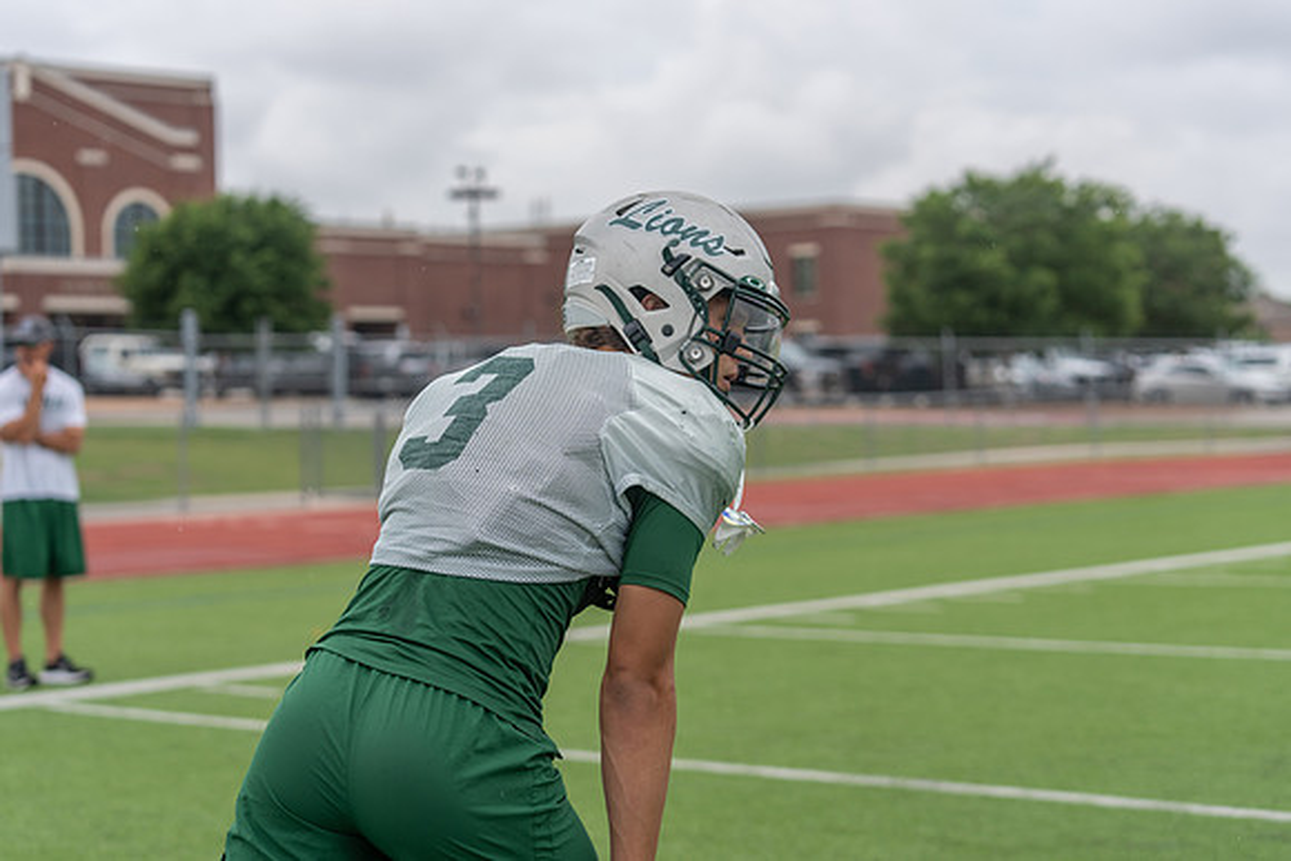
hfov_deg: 28.8
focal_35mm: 70
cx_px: 646
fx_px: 2511
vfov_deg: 19.5
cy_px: 430
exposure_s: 1/1250
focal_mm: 70
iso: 200
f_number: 3.5
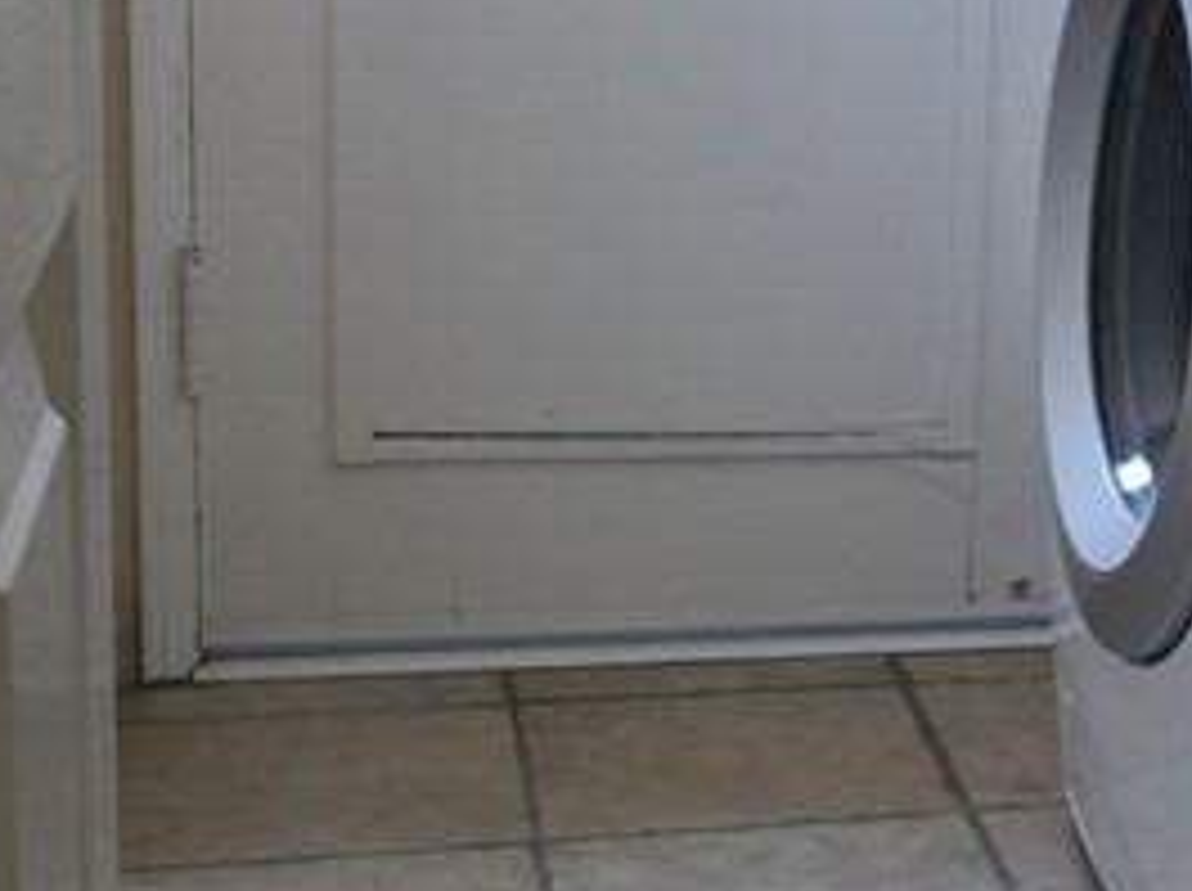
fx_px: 3061
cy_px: 396
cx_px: 1777
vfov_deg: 16.6
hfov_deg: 19.3
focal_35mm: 89
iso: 32
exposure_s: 1/180
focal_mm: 6.3
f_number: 1.7
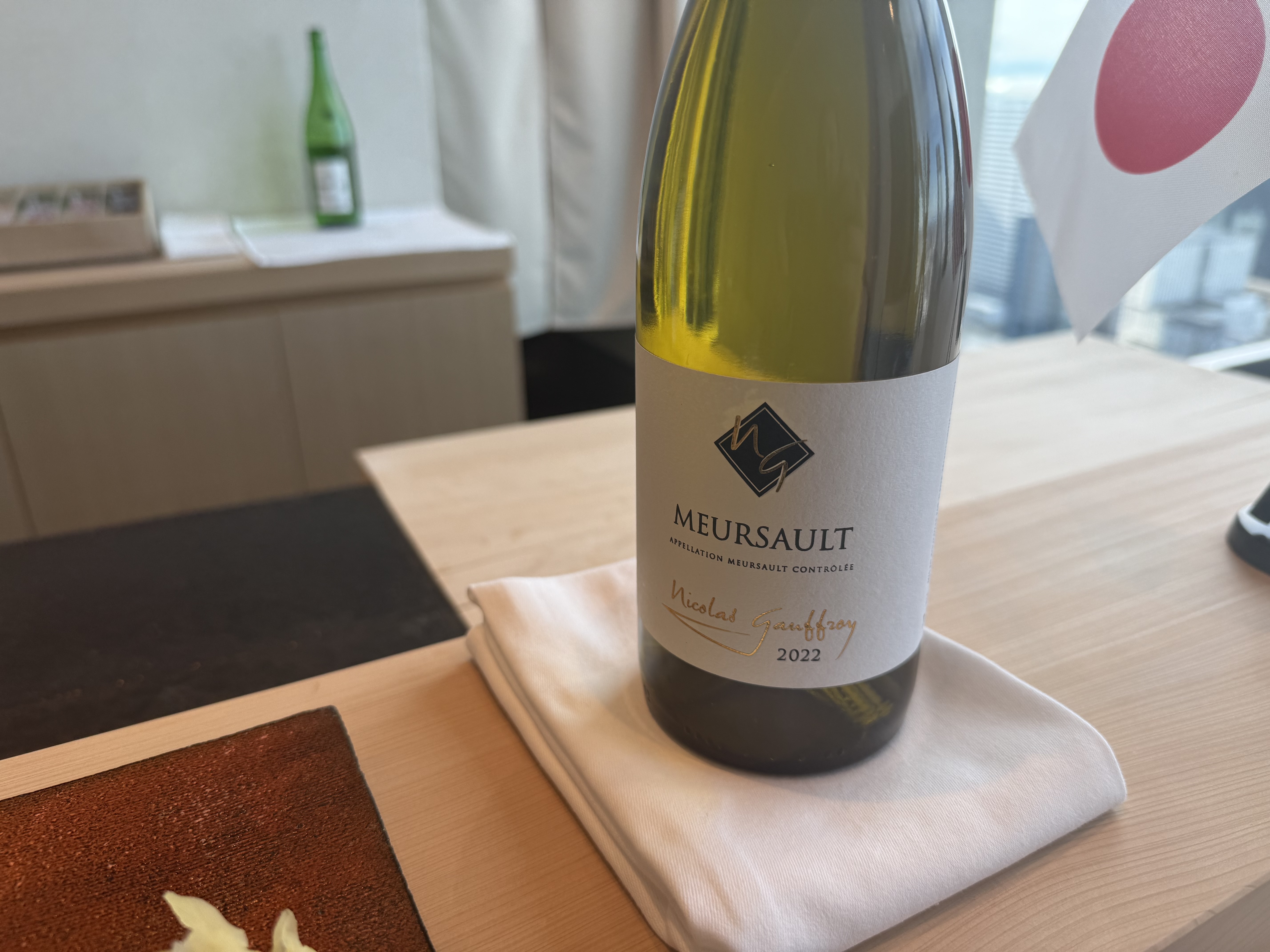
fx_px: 881
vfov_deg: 56.8
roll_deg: +1.1
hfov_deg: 71.6
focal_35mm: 24
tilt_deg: -21.9
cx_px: 635
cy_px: 476
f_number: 1.78
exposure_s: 1/426
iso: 80
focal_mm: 6.76
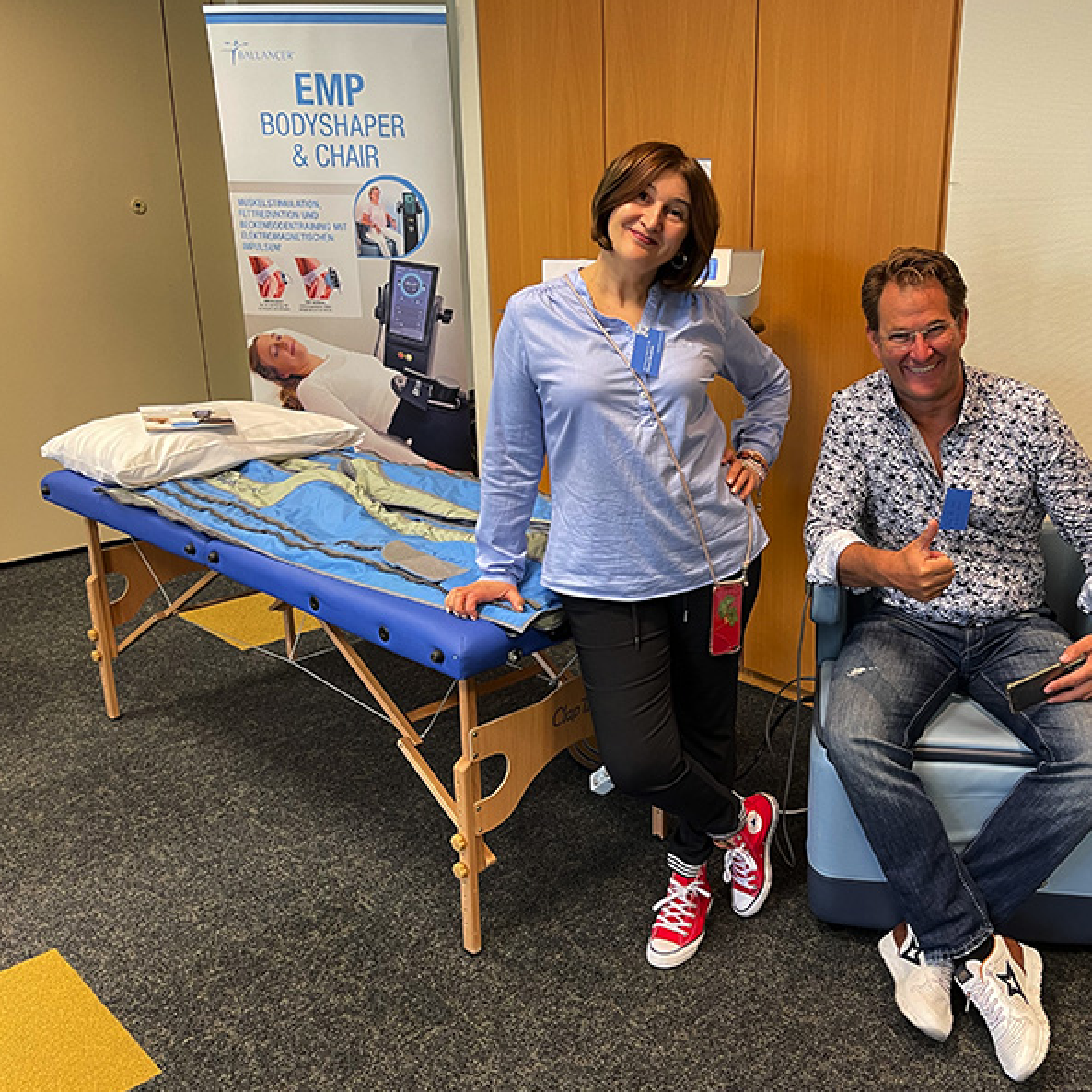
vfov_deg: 52.5
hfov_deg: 51.7
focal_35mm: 31
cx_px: 714
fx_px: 1106
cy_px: 547
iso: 160
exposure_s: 1/50
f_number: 1.6
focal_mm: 5.1
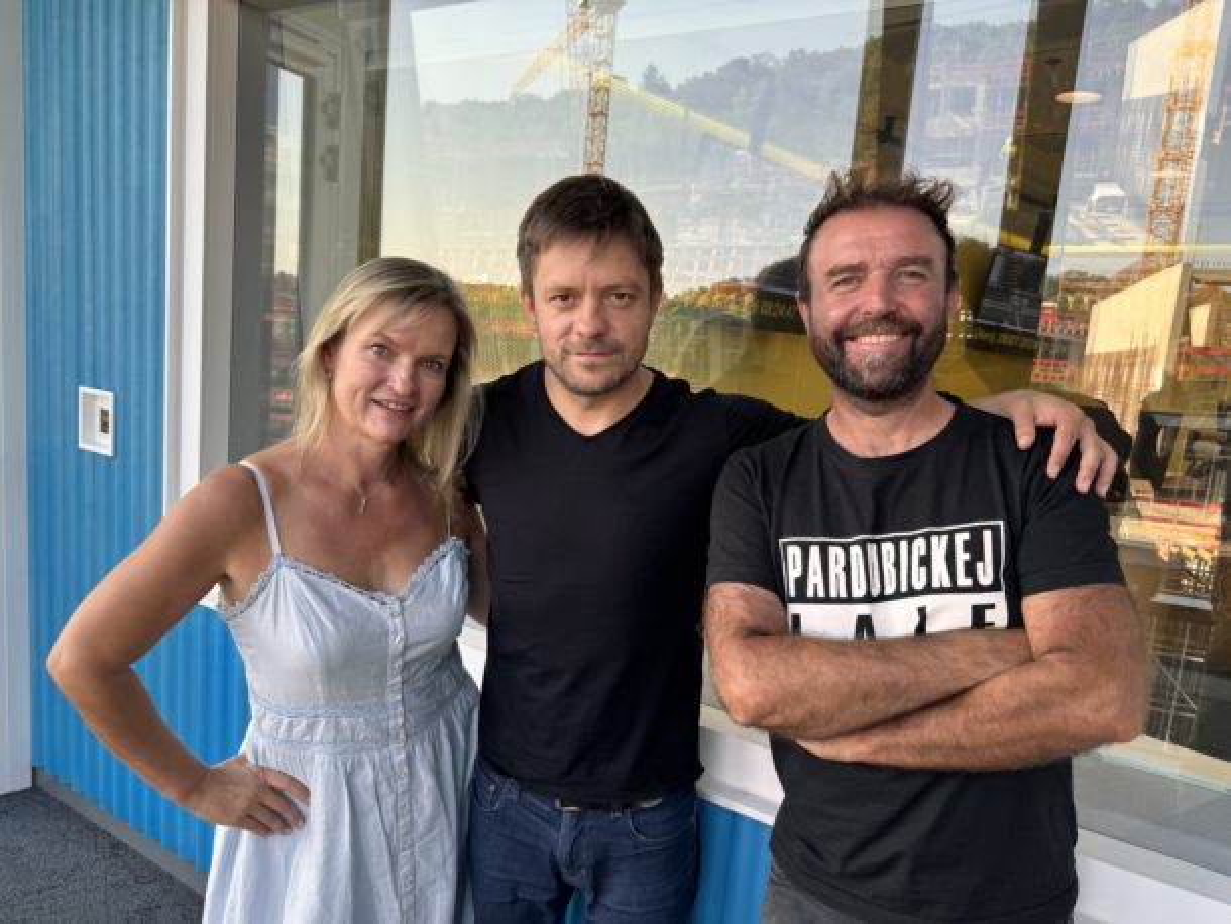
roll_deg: -4.2
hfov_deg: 71.6
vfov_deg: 56.8
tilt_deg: -7.9
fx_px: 854
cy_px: 462
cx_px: 616
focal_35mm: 24
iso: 50
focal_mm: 6.76
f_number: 1.78
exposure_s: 1/133
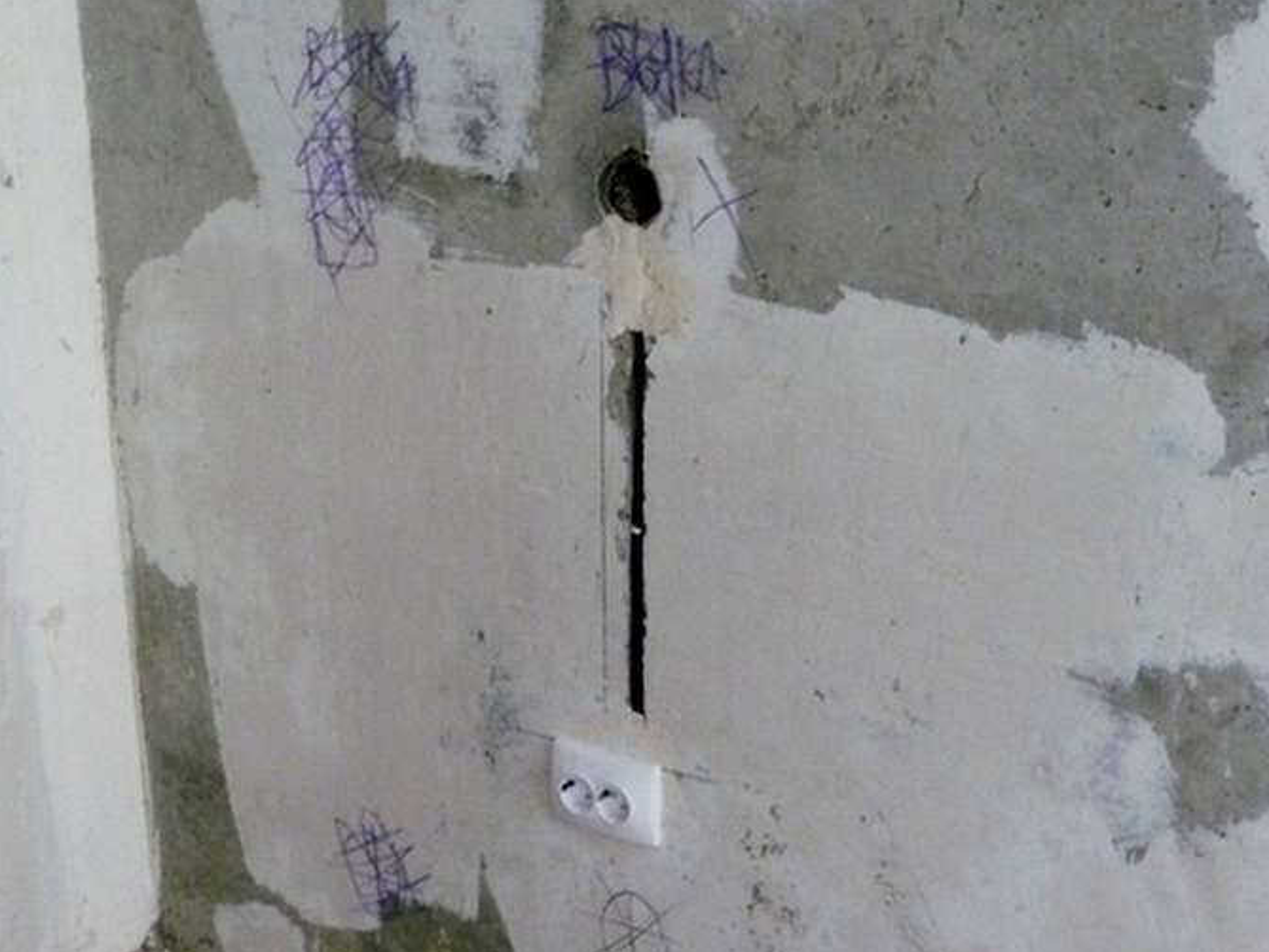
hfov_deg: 29.0
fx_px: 2457
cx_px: 662
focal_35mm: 67
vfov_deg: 21.9
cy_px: 461
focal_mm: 8.5
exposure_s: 1/25
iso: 400
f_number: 4.2
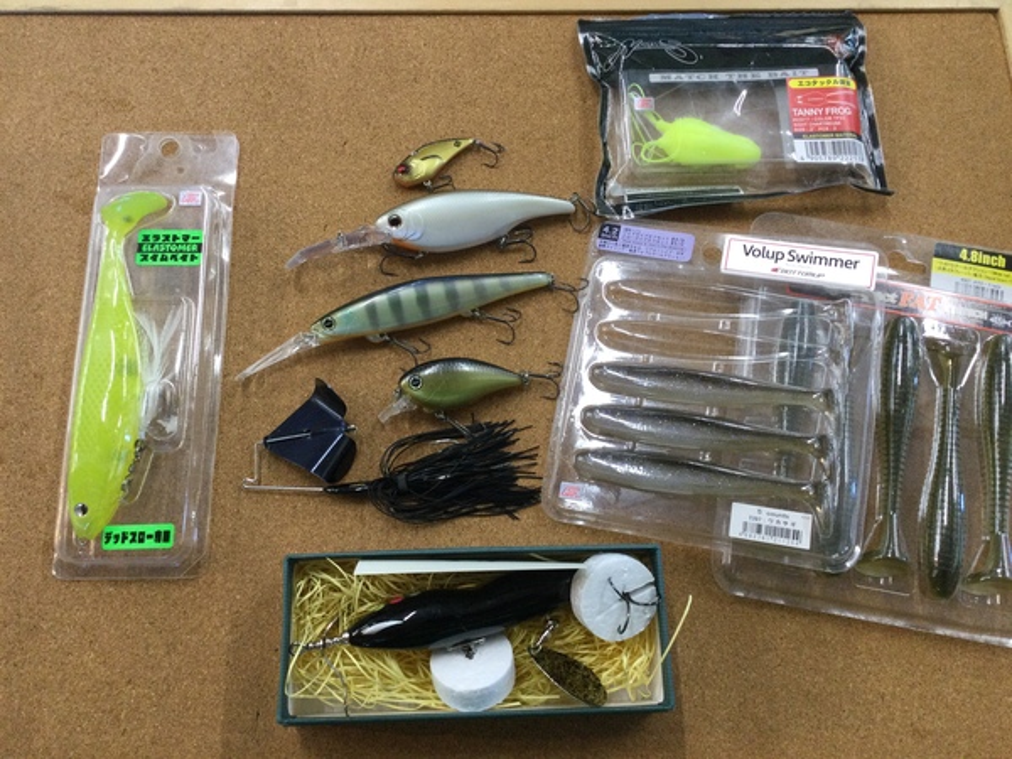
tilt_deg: -74.4
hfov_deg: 58.4
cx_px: 506
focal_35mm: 31
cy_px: 380
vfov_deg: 45.4
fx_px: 906
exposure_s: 1/30
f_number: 2.4
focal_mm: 3.3
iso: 40
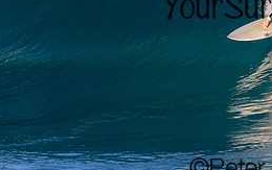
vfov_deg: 1.0
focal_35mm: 1289
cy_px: -28
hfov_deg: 1.6
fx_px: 9563
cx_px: 249
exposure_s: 1/2000
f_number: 10
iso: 2200
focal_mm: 510
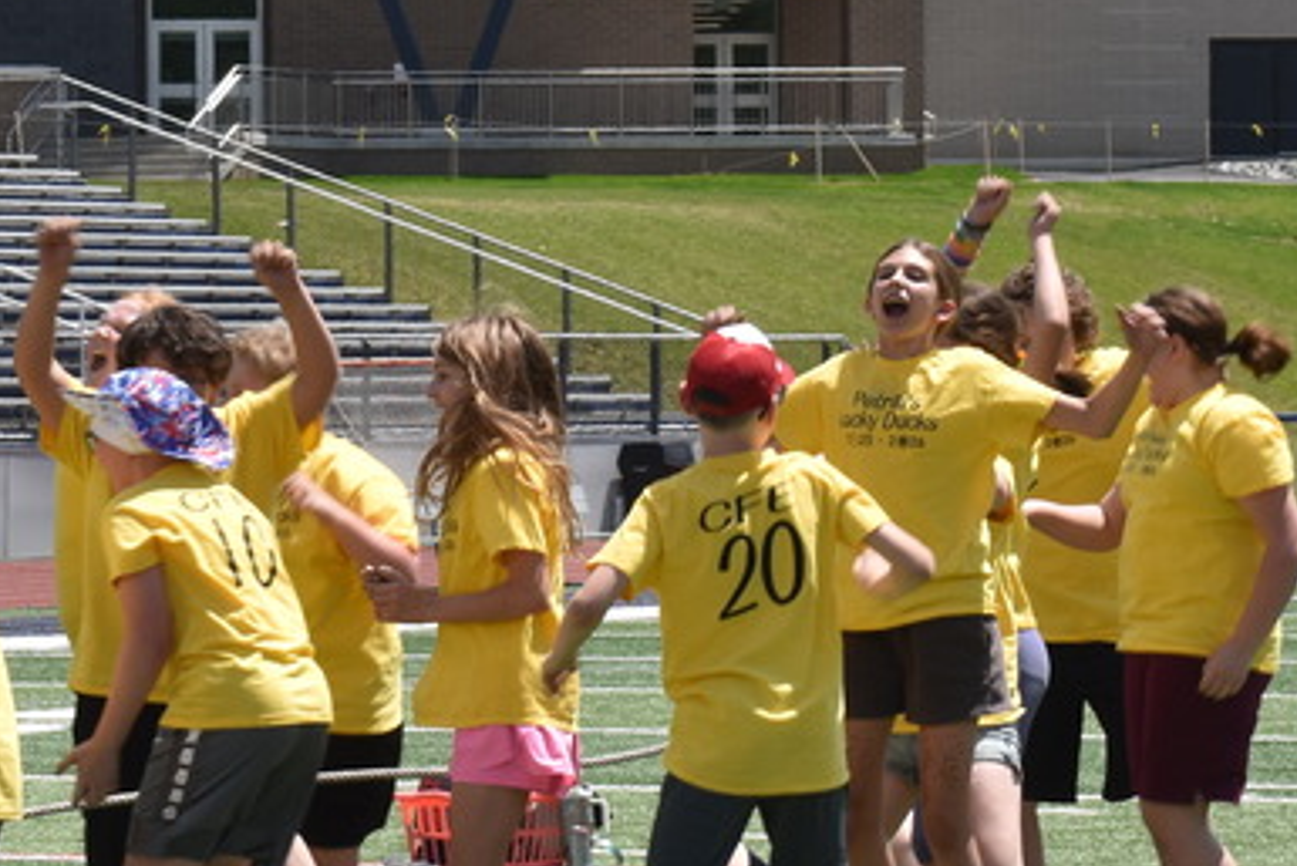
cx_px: 445
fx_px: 7904
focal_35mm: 219
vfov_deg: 6.3
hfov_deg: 9.4
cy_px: 349
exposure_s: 1/160
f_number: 13
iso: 100
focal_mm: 55
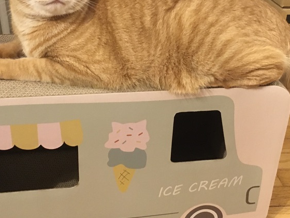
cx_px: 148
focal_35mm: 53
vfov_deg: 27.5
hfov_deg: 36.2
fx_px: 444
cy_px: 98
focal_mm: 4.15
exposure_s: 1/15
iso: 250
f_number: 2.2
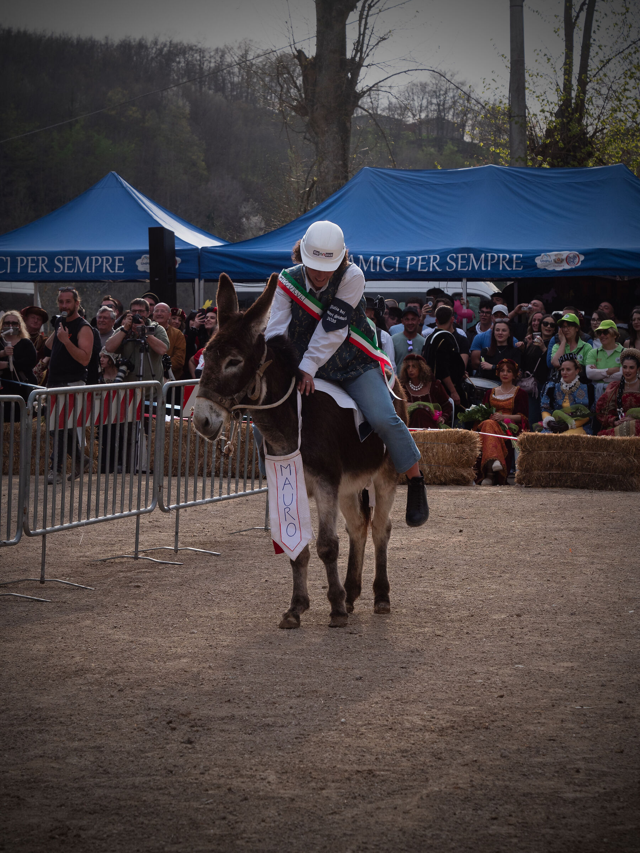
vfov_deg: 16.4
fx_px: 2958
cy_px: 426
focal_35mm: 120
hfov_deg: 12.3
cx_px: 320
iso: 200
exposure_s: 1/500
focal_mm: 60
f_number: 6.3
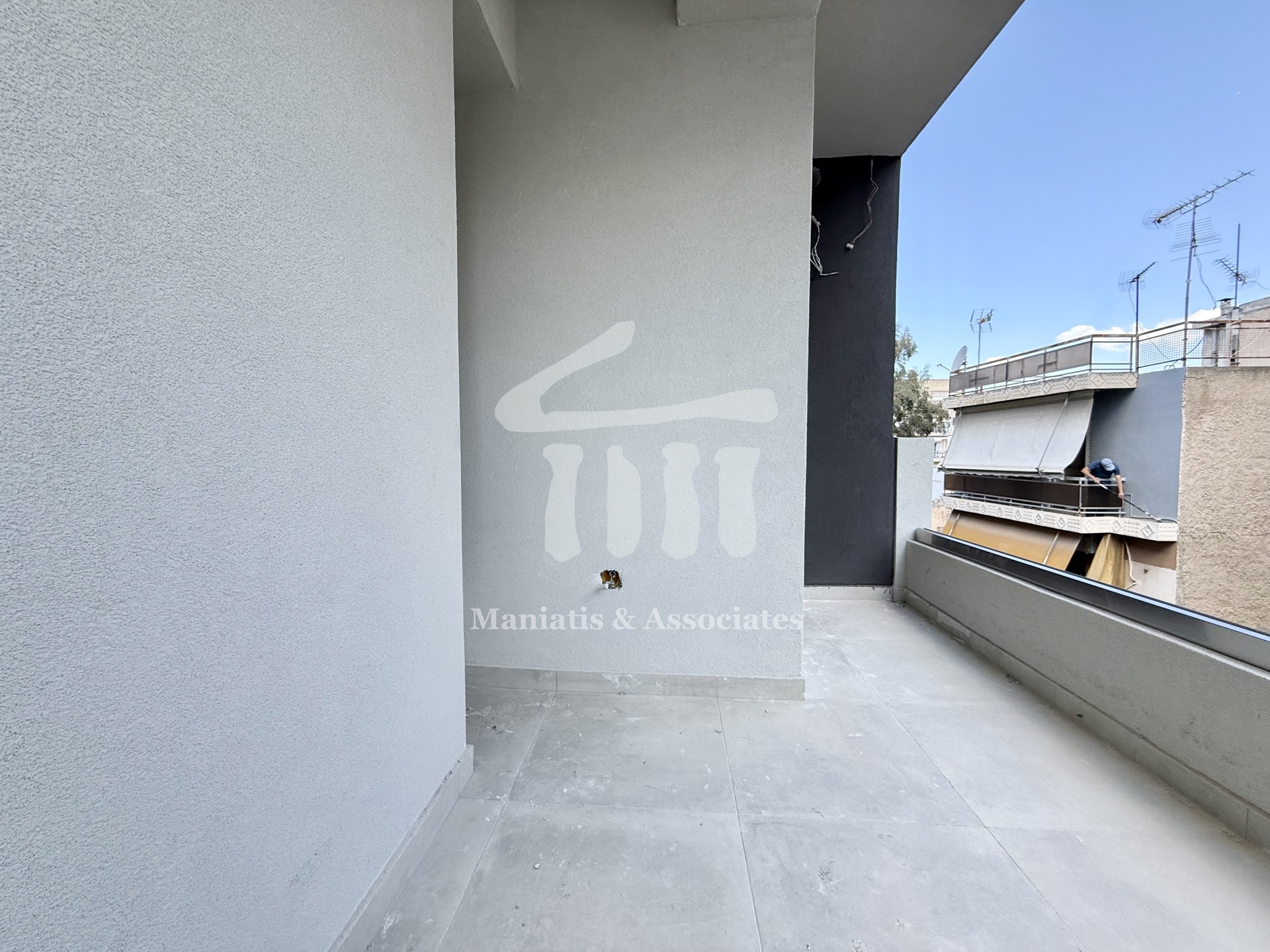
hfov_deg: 102.1
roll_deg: +0.1
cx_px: 635
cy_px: 476
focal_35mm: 14
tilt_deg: -3.1
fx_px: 514
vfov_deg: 85.7
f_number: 2.2
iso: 64
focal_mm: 2.22
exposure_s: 1/403
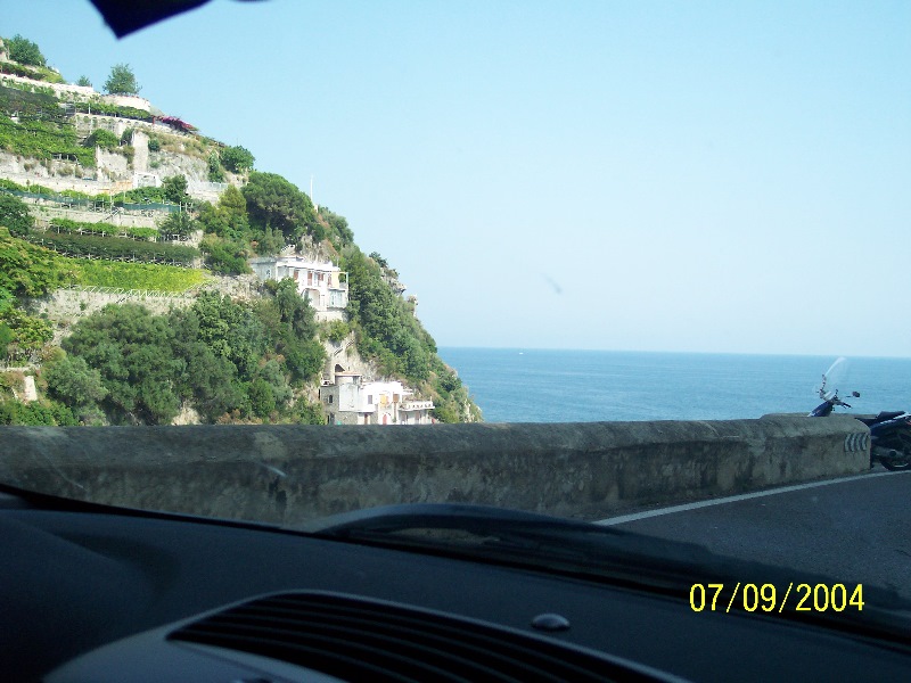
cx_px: 456
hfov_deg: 49.0
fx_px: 1000
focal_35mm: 38
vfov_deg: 37.7
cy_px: 342
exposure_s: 1/700
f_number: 2.8
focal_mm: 8
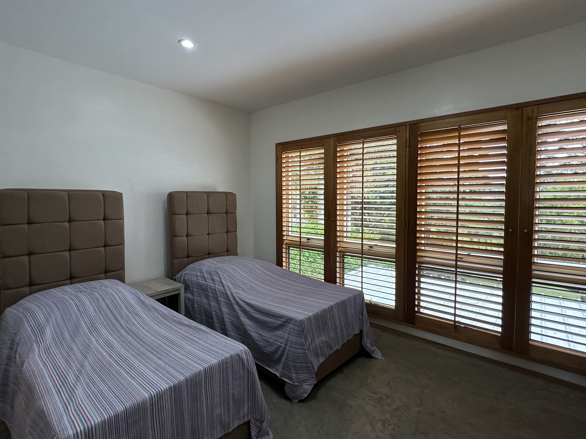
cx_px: 318
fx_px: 288
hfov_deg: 90.8
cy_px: 211
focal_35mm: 17
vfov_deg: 74.7
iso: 160
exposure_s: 1/60
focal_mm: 2.22
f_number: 2.2
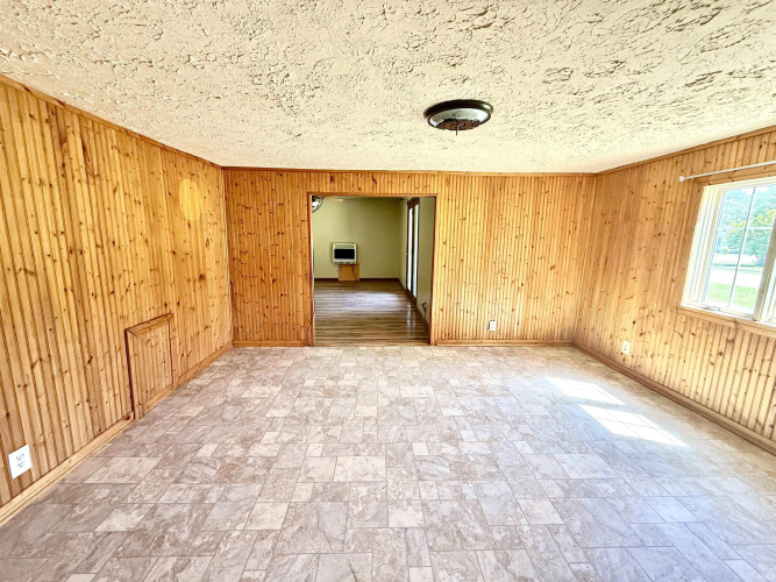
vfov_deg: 85.7
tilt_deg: -10.2
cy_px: 291
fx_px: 314
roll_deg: -0.9
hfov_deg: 102.1
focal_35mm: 14
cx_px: 388
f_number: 2.2
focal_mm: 2.22
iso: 320
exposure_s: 1/99
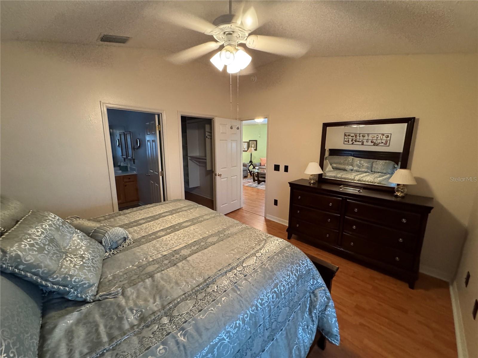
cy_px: 179
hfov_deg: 102.1
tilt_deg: -10.5
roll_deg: -0.8
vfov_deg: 85.7
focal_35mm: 14
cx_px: 239
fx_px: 193
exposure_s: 1/60
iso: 1000
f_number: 2.2
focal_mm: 2.22
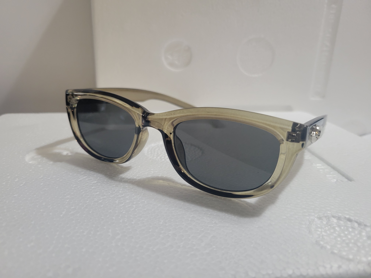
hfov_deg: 67.3
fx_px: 279
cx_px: 186
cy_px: 139
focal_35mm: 26
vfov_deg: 53.1
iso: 250
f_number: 1.8
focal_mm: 5.4
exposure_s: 1/60
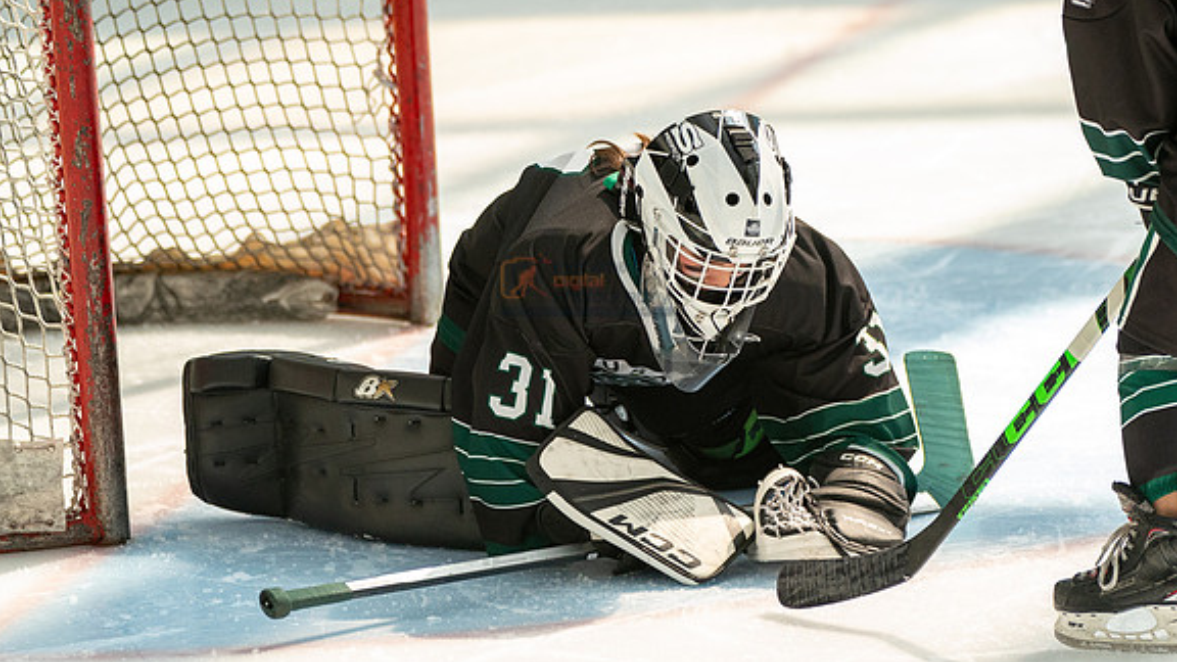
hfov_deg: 7.6
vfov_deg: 4.3
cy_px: 366
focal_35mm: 285
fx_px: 8895
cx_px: 681
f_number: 3.5
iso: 1600
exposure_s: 1/2500
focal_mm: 176
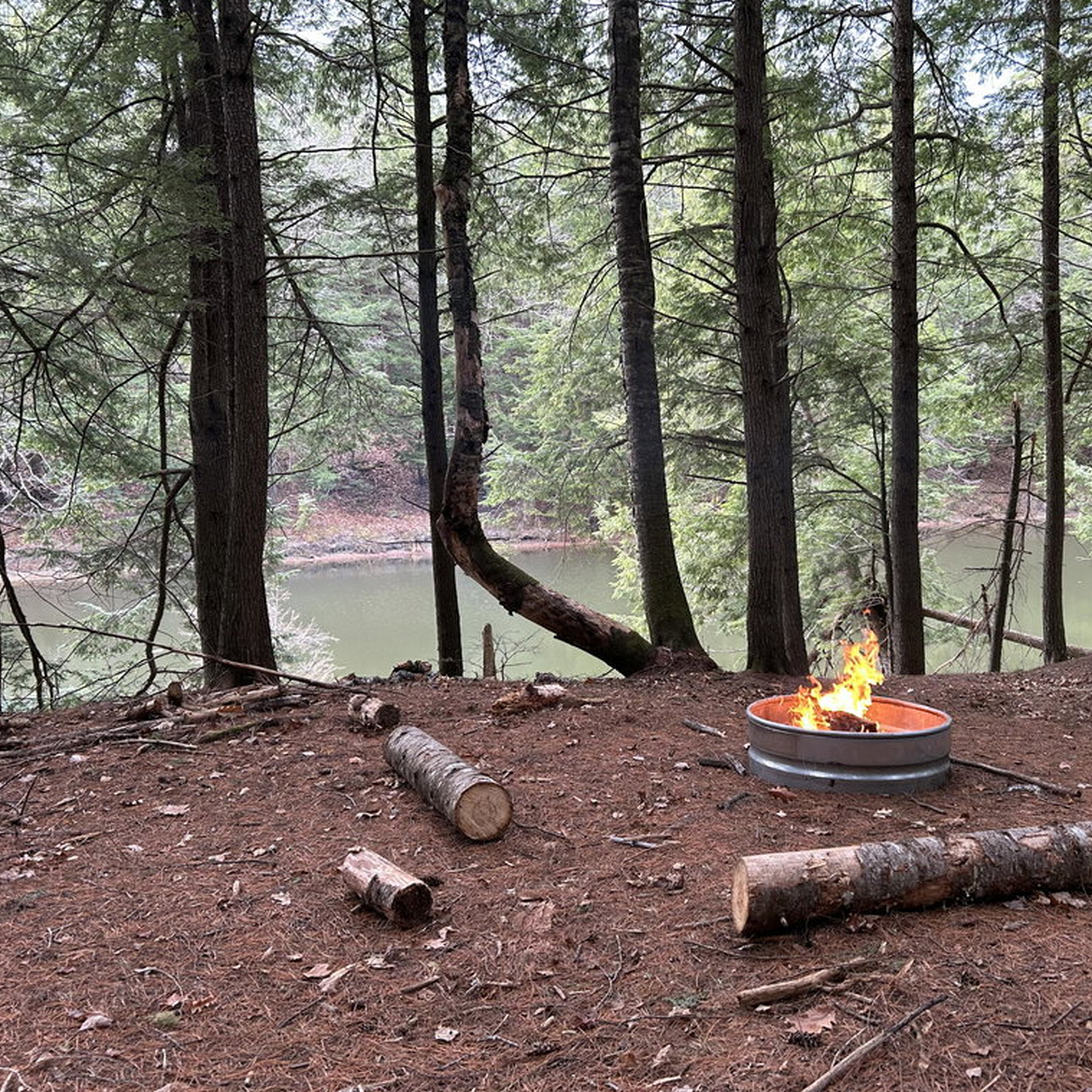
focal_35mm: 31
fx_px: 1106
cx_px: 662
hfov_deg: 52.1
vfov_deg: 52.5
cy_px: 544
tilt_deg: -7.4
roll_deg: +0.7
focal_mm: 5.7
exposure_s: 1/121
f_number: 1.5
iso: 125
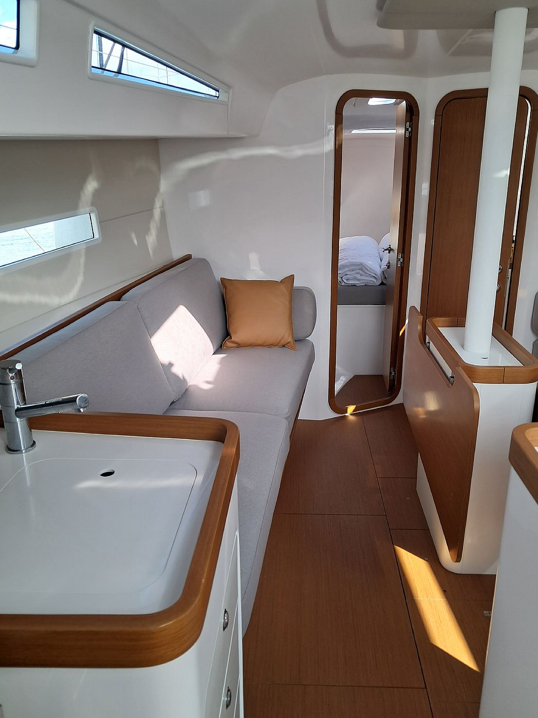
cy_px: 361
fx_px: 581
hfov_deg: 49.7
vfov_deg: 63.5
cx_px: 270
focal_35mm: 28
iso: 50
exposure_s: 1/60
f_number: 1.8
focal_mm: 4
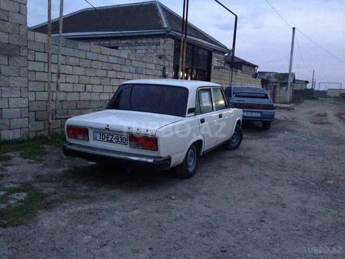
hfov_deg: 55.4
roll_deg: -2.3
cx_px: 172
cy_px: 130
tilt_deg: -6.4
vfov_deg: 42.9
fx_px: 329
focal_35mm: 33
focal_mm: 4.12
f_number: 2.4
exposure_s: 1/15
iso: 640
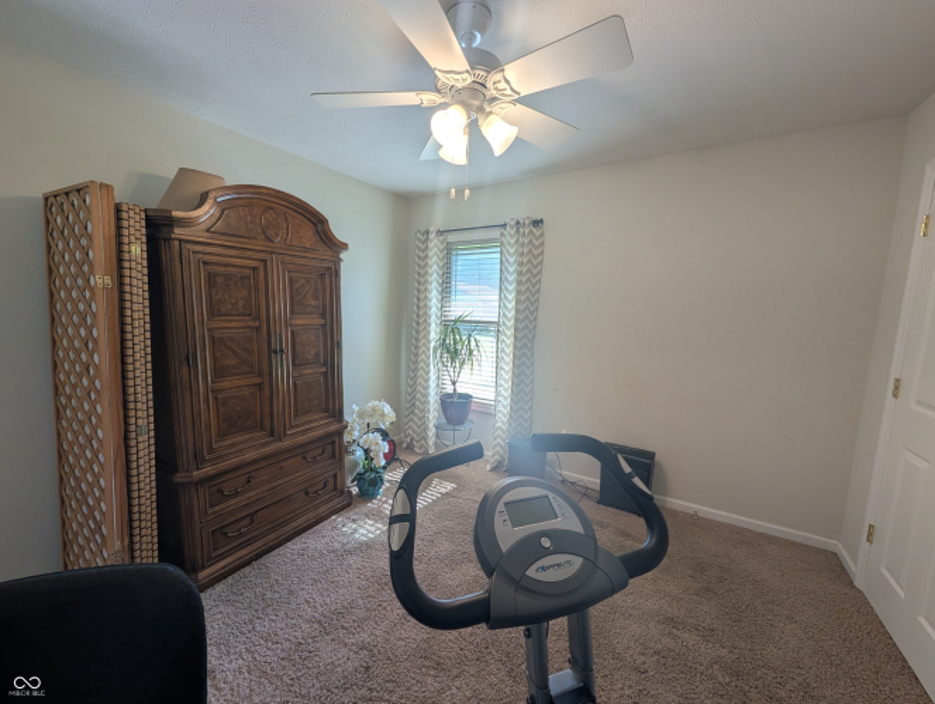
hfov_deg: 110.5
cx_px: 468
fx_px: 325
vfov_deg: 94.6
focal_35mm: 12
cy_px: 352
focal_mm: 2.02
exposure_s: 1/176
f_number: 1.7
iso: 59
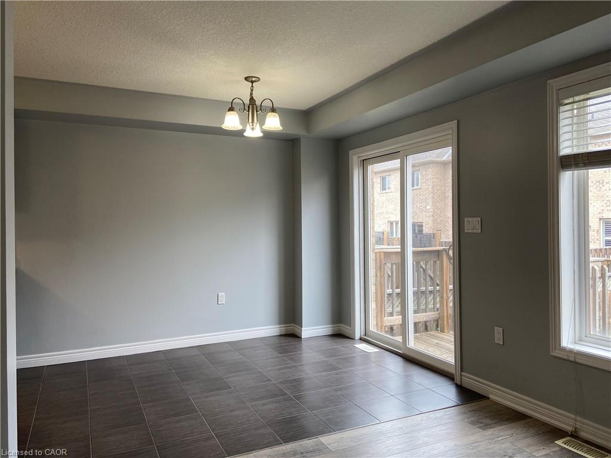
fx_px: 459
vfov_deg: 53.1
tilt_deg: -0.7
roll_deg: +0.3
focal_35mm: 26
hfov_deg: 67.3
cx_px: 306
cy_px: 229
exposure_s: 1/120
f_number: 1.8
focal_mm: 4.25
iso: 80
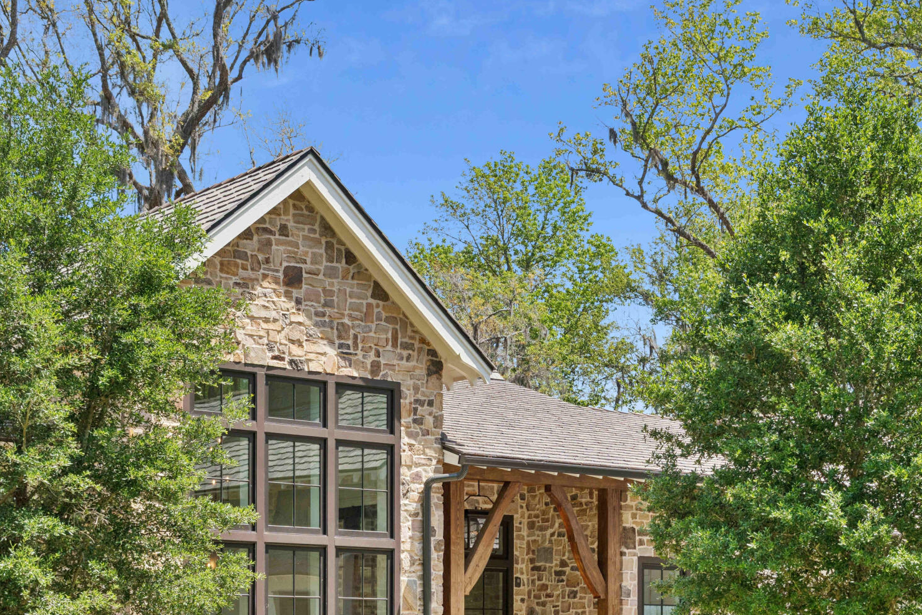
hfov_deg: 30.1
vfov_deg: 19.8
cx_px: 484
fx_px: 1716
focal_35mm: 67
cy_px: 605
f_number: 8
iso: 250
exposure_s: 1/250
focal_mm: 33
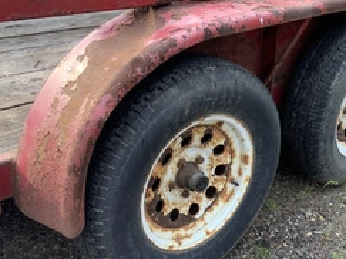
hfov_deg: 36.6
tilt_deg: -30.1
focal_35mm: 51
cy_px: 161
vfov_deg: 28.4
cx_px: 262
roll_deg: -5.8
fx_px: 510
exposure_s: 1/120
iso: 64
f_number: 2.4
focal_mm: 3.3
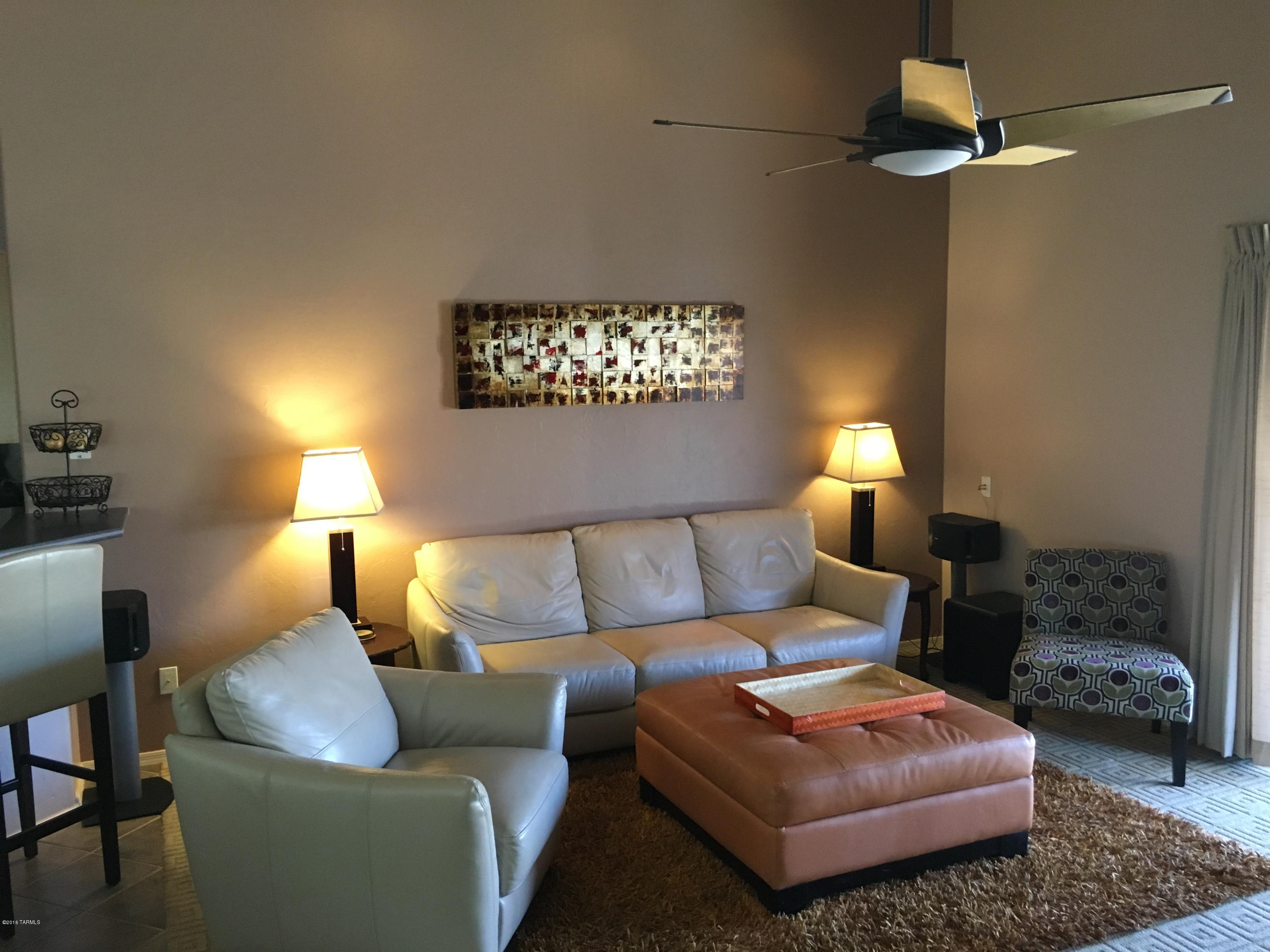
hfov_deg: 61.7
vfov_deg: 48.2
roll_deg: +1.0
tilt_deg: -7.9
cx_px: 635
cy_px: 476
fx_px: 1064
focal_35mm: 29
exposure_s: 1/30
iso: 160
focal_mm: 4.15
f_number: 2.2
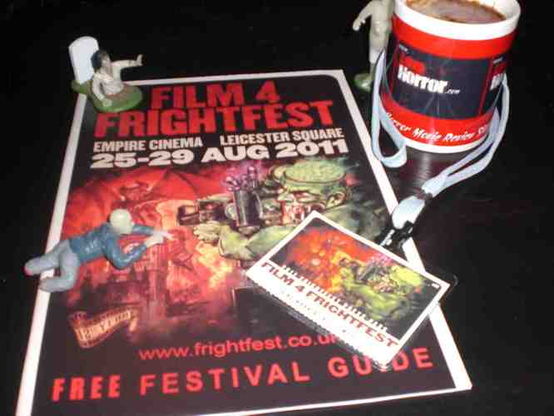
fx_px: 608
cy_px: 208
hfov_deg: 49.0
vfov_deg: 37.7
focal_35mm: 38
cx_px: 277
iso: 200
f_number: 3.1
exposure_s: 1/60
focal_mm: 6.3
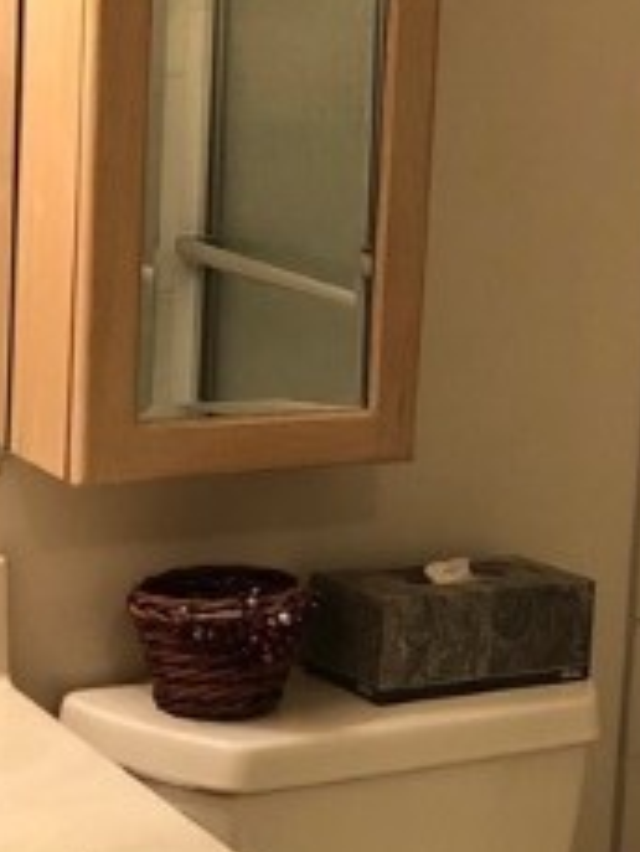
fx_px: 2315
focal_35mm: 94
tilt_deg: -9.0
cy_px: 368
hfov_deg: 15.6
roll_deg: -3.6
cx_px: 510
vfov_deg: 20.8
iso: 64
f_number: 1.8
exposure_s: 1/15
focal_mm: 3.99
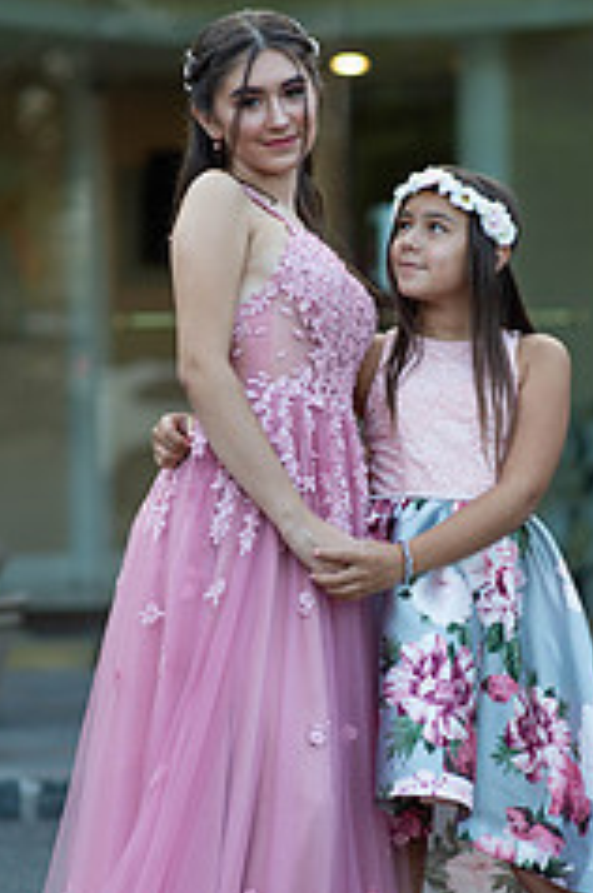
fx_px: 3989
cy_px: 503
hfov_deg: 8.5
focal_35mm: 161
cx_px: 340
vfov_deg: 12.8
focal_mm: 85
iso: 250
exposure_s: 1/800
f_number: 2
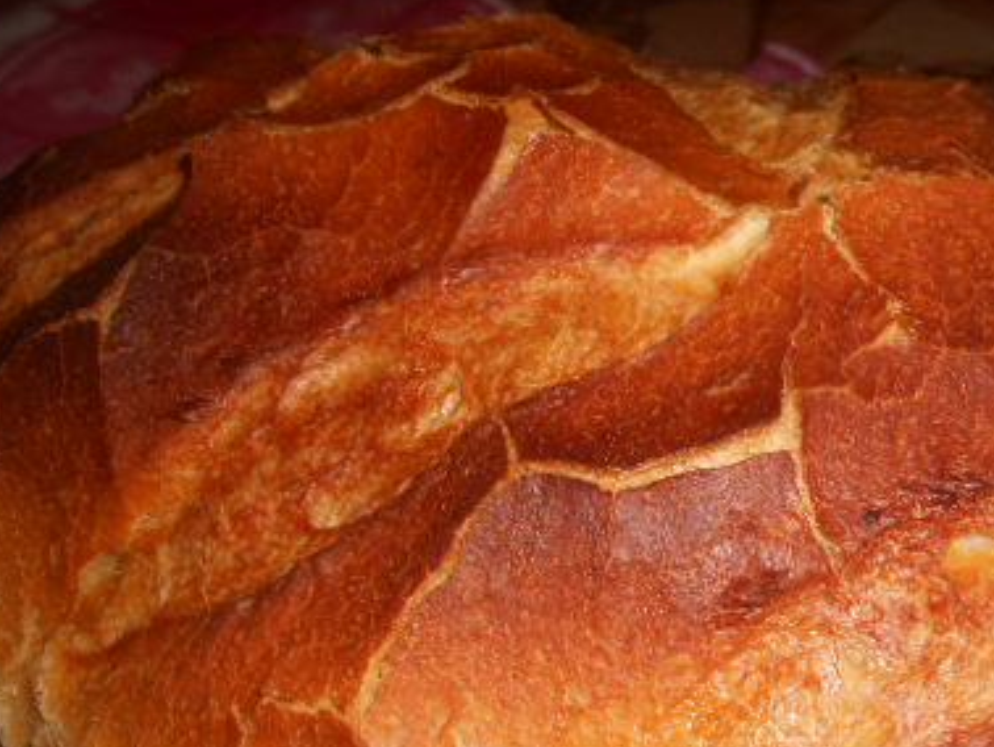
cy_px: 597
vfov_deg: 32.0
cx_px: 634
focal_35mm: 44
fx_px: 1264
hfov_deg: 42.5
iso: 80
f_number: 8
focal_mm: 4.6
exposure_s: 1/25
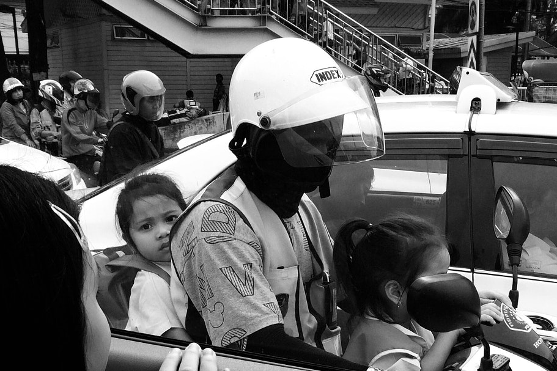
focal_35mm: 53
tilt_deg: -15.9
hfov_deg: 37.5
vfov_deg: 25.2
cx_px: 259
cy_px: 284
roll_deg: +0.5
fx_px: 820
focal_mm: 4.15
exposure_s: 1/206
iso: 32
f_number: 2.2
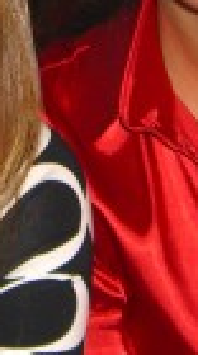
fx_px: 1674
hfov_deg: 6.8
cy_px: -18
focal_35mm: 178
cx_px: 51
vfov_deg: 12.0
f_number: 2.8
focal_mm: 7.9
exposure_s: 1/60
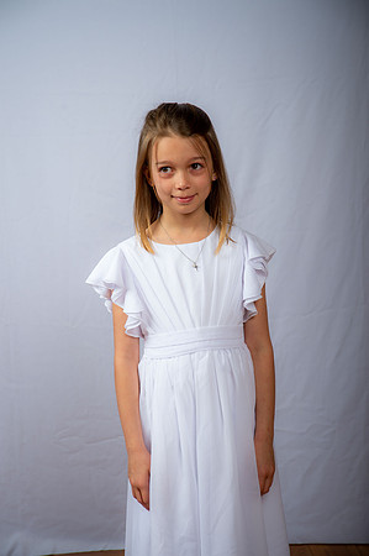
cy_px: 278
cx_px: 184
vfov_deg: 28.1
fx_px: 1109
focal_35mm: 72
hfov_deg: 18.9
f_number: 6.3
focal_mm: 72
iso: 250
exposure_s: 1/200
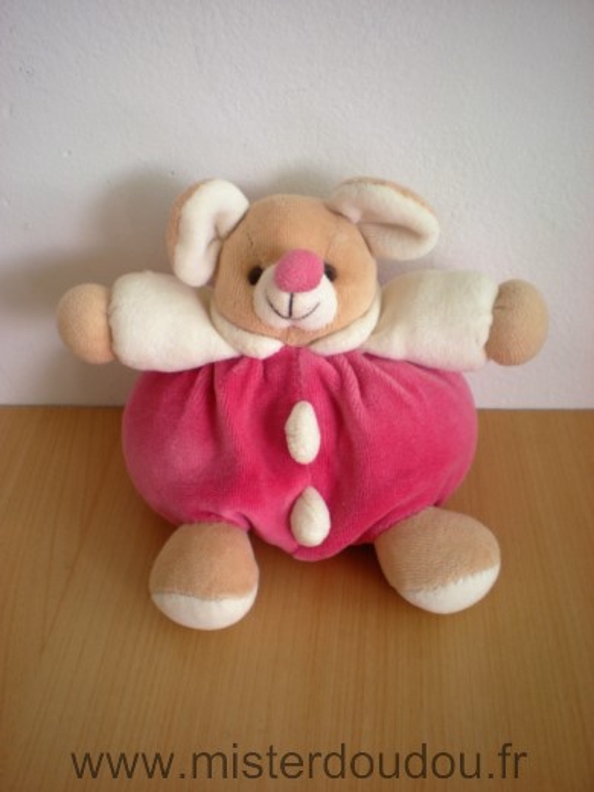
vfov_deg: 49.0
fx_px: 869
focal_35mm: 38
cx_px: 297
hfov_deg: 37.7
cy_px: 396
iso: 65
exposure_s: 1/62
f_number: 3.1
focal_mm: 6.3
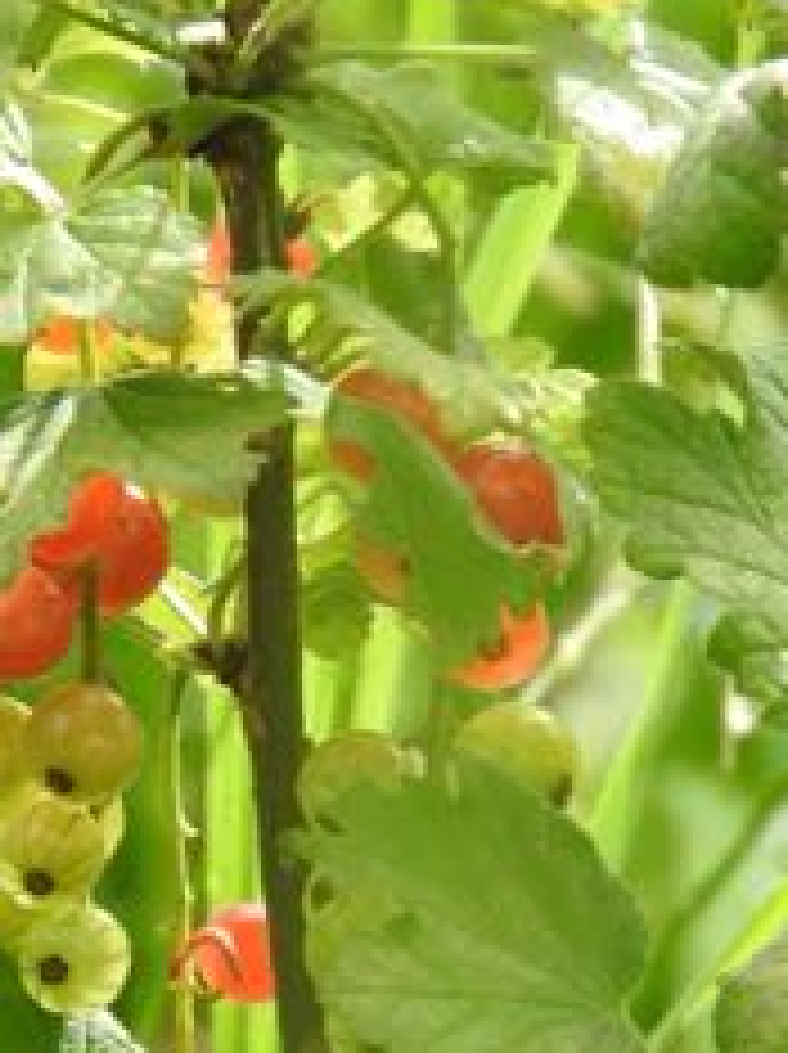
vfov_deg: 1.4
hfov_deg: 1.1
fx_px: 42966
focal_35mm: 1413
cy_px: 1346
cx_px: 576
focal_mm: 98.5
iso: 200
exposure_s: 1/250
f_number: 5.6
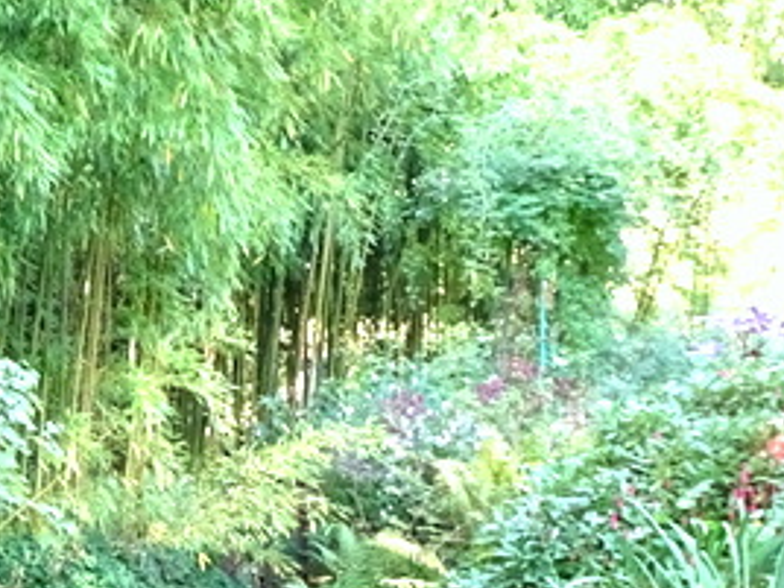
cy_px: 448
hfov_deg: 12.9
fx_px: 3375
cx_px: -161
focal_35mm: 149
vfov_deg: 9.9
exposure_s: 1/50
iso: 400
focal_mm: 8.51
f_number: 4.5
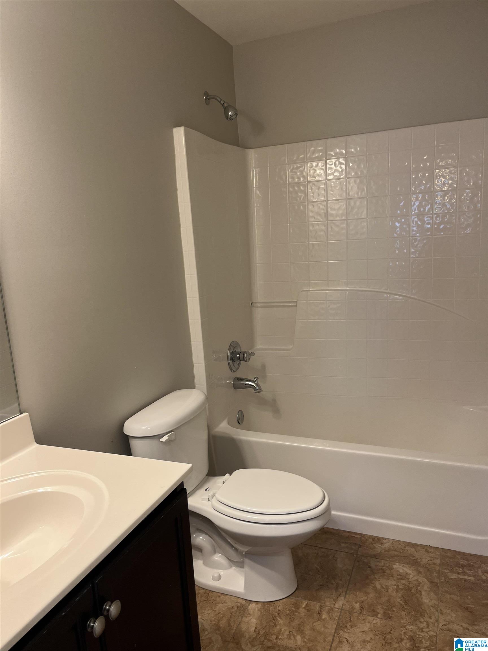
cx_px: 244
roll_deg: +4.0
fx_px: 489
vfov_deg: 67.3
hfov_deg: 53.1
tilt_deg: -11.2
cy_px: 326
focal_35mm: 26
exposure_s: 1/60
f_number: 1.6
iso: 80
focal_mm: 5.1
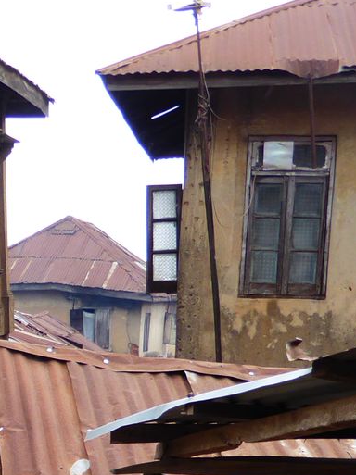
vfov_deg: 18.6
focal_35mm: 103
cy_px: 483
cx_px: -143
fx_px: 1414
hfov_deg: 13.7
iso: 80
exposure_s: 1/160
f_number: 3.6
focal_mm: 5.8
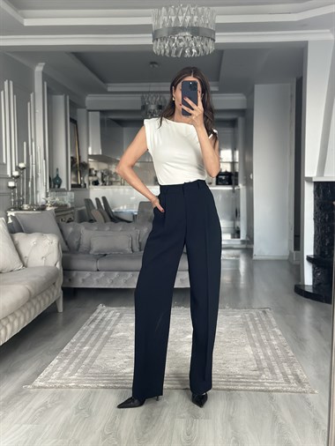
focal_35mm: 48
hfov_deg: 30.3
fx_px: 619
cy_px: 223
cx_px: 168
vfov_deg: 39.6
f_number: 1.78
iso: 320
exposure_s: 1/60
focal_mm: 6.86
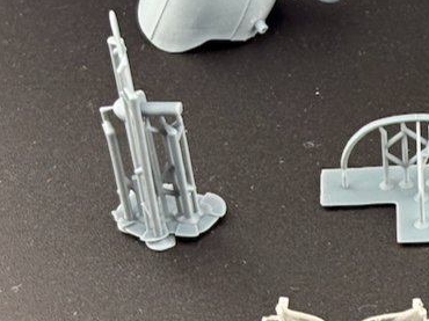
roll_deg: -1.5
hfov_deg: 14.1
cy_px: -3
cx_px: 591
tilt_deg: -43.3
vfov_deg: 11.0
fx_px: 1647
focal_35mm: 133
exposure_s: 1/66
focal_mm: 6.76
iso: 200
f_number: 1.78
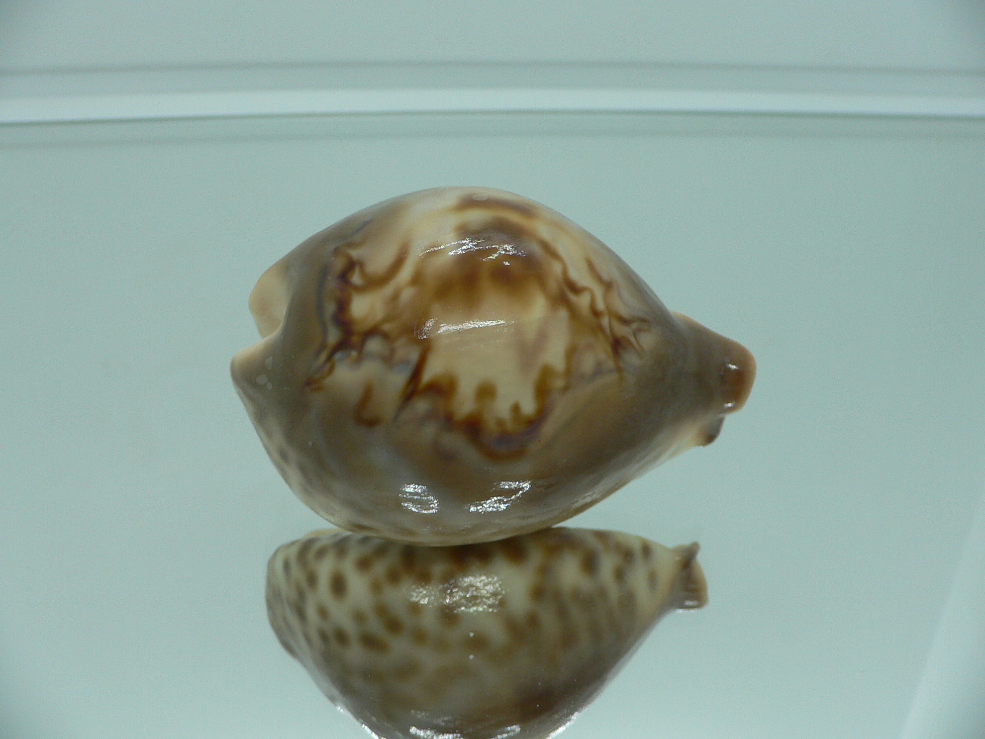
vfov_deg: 39.7
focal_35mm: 36
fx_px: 1024
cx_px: 483
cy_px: 366
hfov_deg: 51.4
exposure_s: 1/60
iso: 80
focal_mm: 4.6
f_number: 2.8
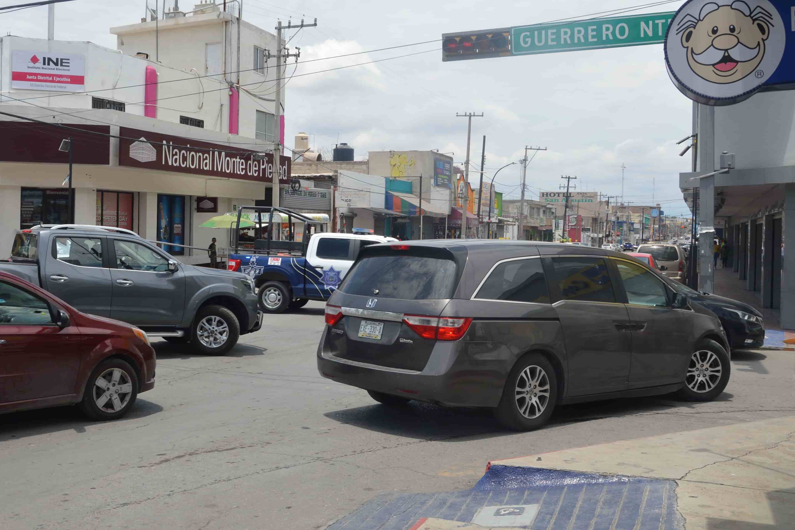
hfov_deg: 47.6
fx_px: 897
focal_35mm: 41
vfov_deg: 32.9
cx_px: 335
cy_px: 236
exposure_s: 1/320
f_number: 9
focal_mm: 21
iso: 100
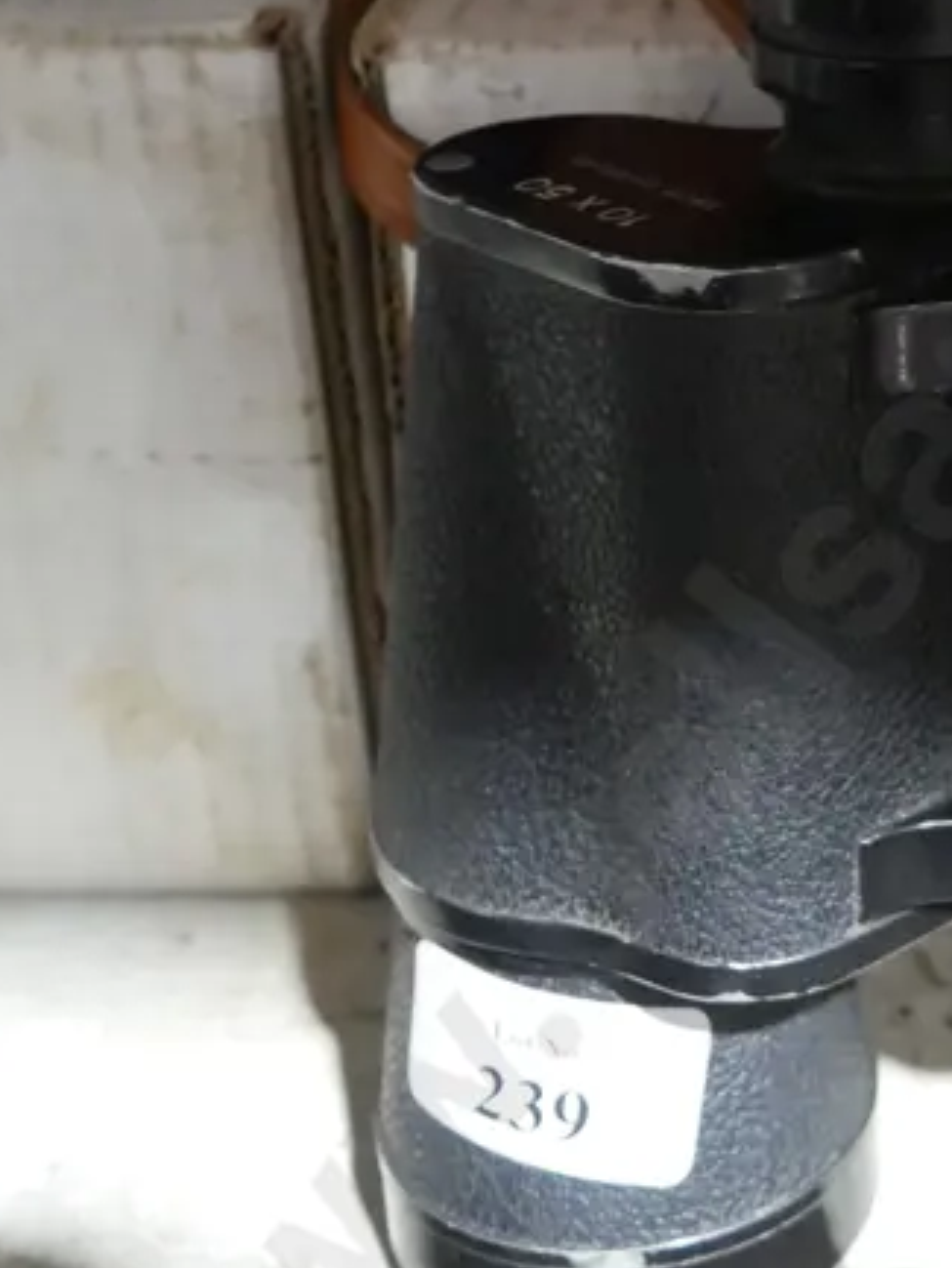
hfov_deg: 19.9
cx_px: 1034
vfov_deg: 27.0
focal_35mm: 71
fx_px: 2602
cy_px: 322
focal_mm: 15
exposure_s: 1/60
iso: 3200
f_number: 3.6
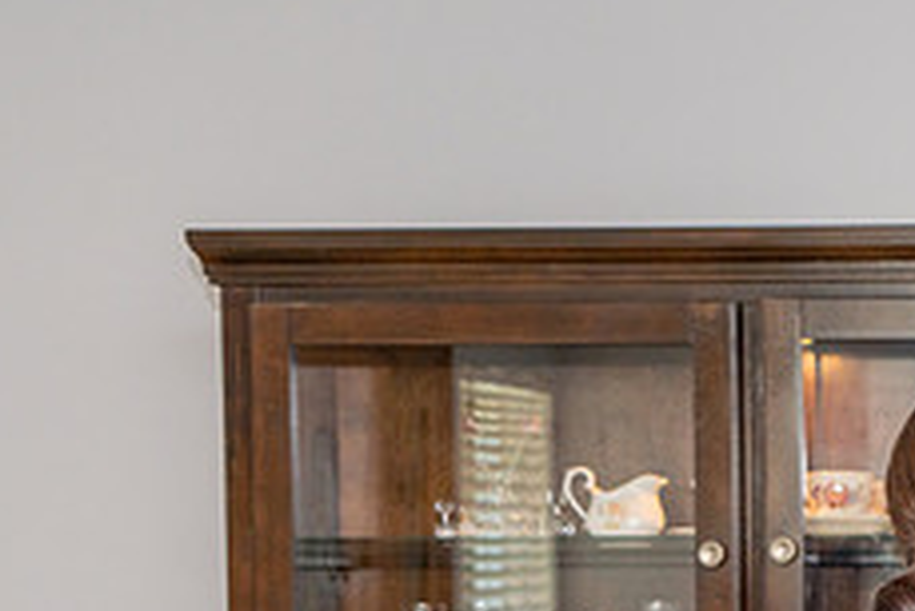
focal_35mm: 107
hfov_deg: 17.7
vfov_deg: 12.5
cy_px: 709
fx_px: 2721
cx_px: 1235
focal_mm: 38
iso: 640
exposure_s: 1/160
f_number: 4
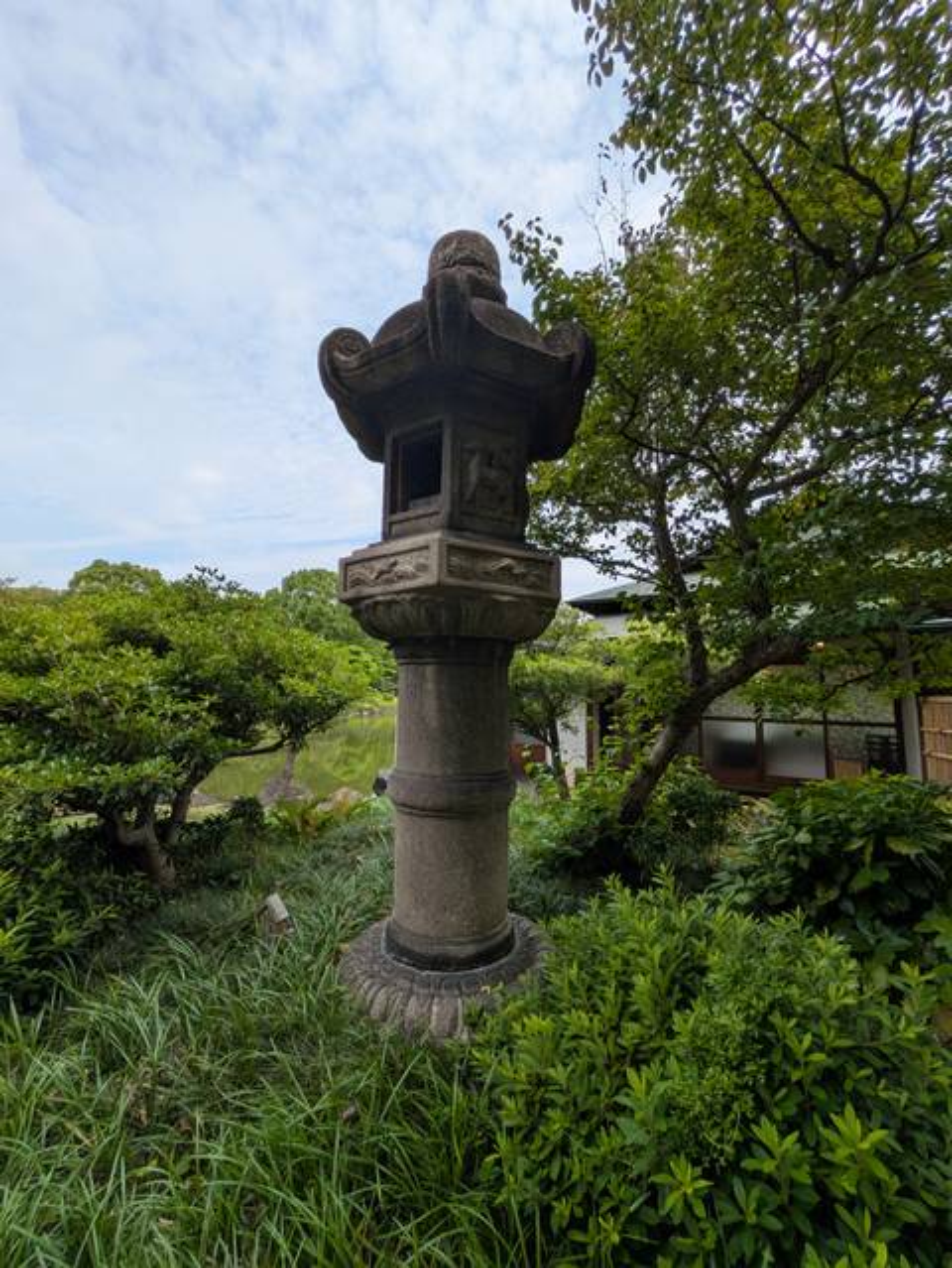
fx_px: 513
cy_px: 634
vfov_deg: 102.0
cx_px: 476
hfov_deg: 85.7
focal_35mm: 14
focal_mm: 1.83
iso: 51
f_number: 2.2
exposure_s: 1/1631
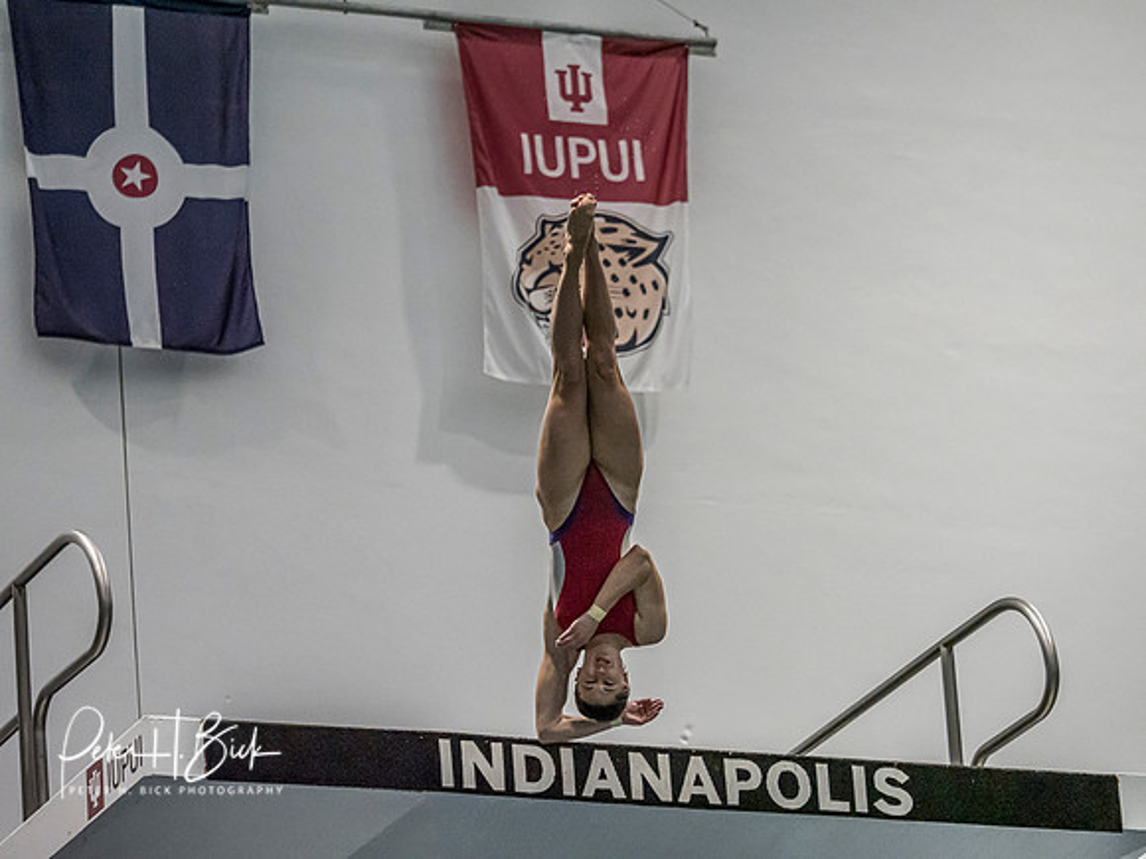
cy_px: 430
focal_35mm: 240
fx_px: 7945
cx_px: 573
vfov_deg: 6.2
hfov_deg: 8.2
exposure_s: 1/1600
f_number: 2.8
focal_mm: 120
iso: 4000
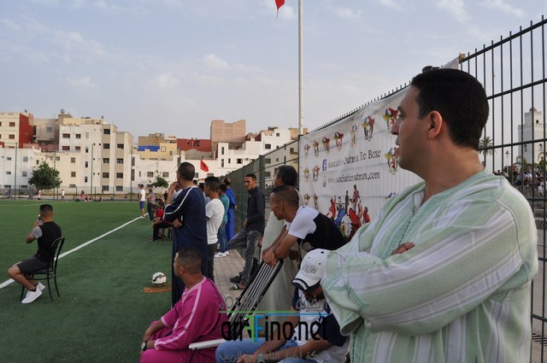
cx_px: 274
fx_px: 410
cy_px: 182
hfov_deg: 67.4
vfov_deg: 47.8
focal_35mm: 27
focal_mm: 18
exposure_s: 1/200
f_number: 7.1
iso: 200
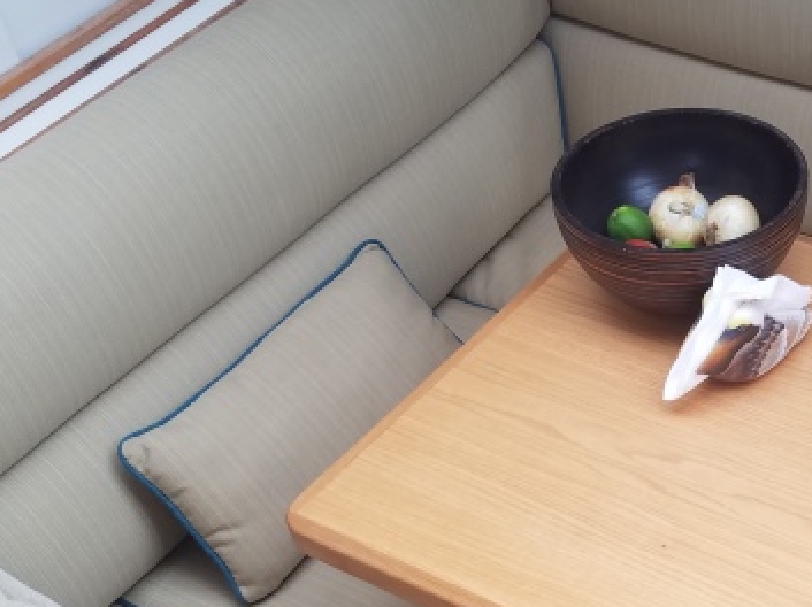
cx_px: 681
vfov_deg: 24.5
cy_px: 441
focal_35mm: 59
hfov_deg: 31.6
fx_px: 1383
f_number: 1.7
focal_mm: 4.2
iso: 64
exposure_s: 1/120
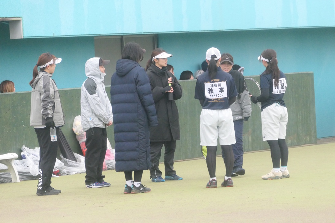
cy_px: 112
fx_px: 2279
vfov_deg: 5.6
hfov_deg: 8.4
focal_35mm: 245
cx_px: 168
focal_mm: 89.34
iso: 2500
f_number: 4
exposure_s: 1/3200
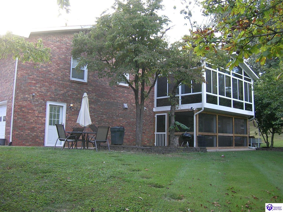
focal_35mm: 35
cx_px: 142
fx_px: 286
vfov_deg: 40.7
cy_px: 106
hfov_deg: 52.6
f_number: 2.8
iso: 50
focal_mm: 5.4
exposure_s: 1/81.9
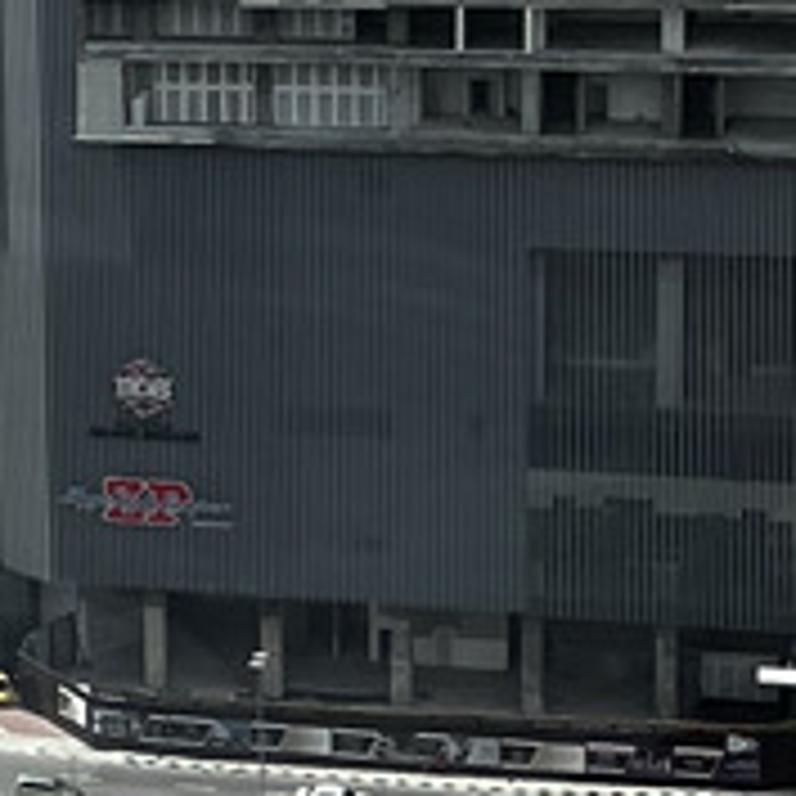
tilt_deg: -16.9
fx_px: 5411
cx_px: -1471
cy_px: 216
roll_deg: +6.3
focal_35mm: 208
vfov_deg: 8.4
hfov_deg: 7.5
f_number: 1.5
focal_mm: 5.7
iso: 50
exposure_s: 1/1779
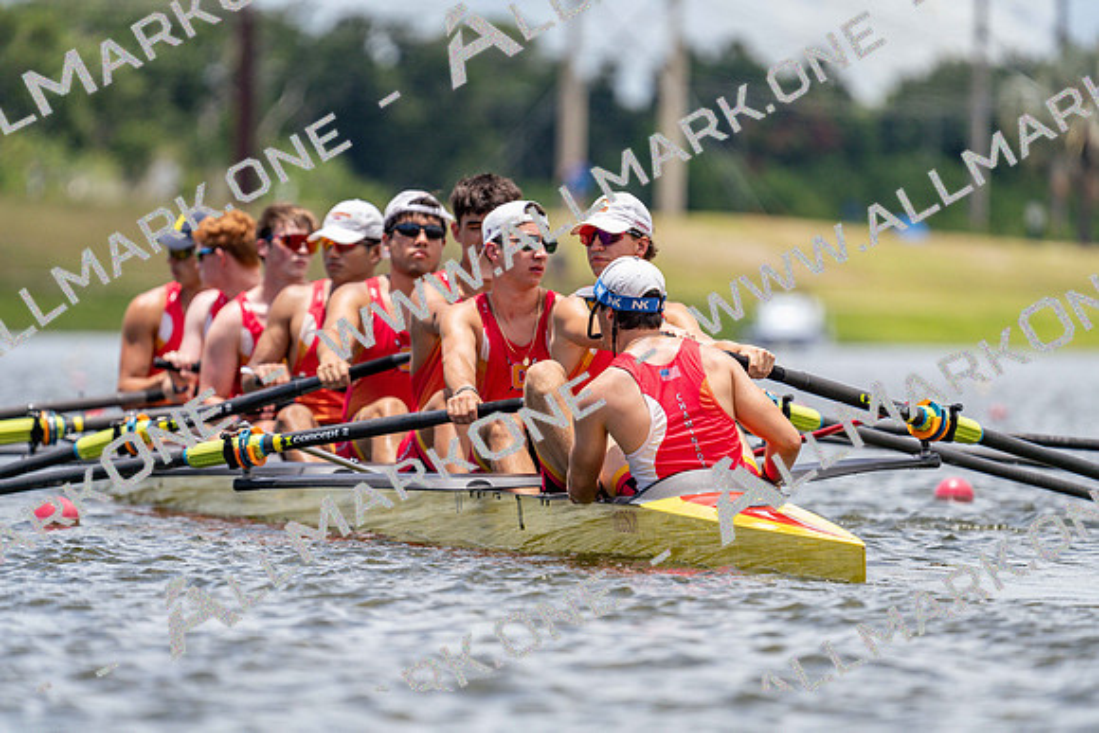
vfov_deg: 2.9
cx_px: 550
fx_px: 14687
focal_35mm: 481
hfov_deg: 4.3
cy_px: 366
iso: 320
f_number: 6.3
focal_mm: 481
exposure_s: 1/2500
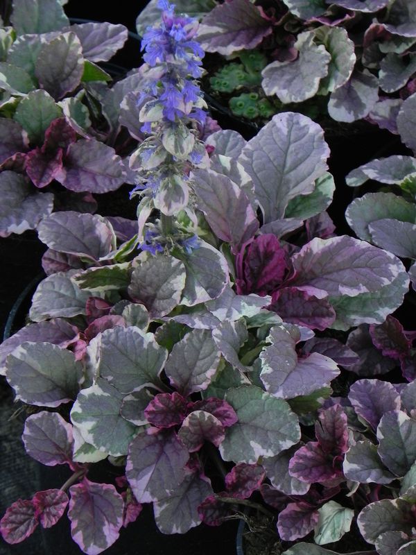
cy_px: 278
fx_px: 3397
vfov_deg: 9.3
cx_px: 208
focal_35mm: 212
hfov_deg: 7.0
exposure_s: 1/40
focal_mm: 37.7
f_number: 5
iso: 160
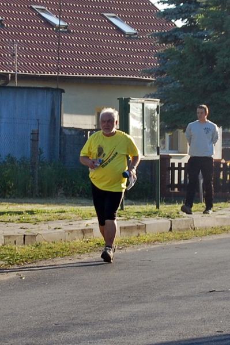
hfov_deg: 16.5
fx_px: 792
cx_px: 115
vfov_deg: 24.6
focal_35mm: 82
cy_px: 172
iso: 200
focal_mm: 55
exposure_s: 1/250
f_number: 8
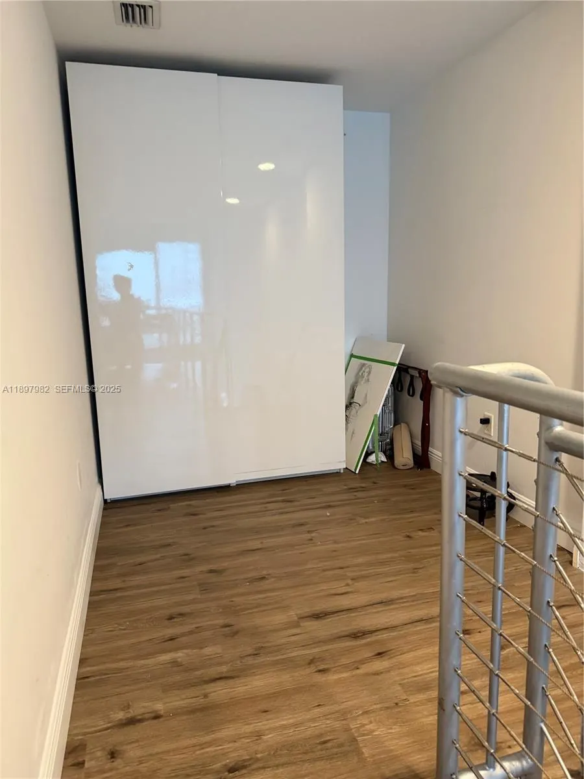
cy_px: 390
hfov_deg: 56.8
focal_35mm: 24
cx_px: 292
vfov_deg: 71.6
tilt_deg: -10.9
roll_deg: +1.4
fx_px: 540
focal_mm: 6.76
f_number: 1.78
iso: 400
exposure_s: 1/60
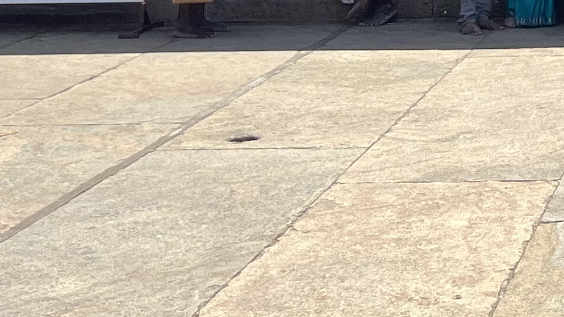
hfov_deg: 16.7
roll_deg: -1.4
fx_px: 1720
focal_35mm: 115
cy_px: -351
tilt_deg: +6.2
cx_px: 870
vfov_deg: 9.7
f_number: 1.6
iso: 50
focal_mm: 5.1
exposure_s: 1/1536
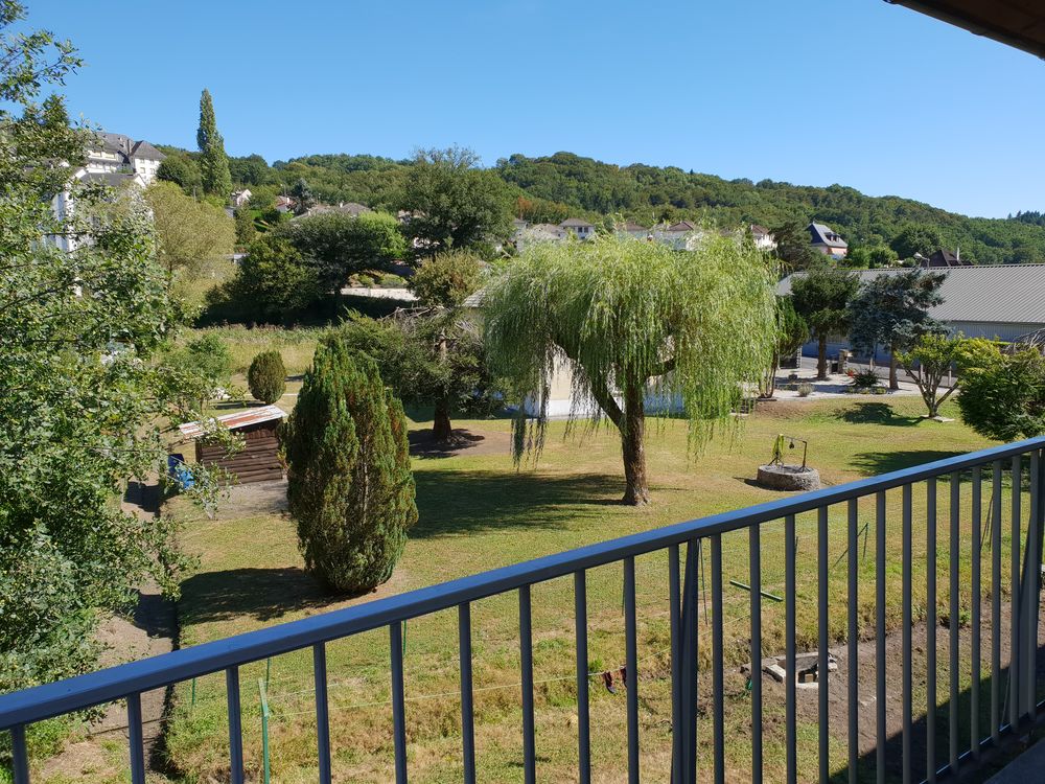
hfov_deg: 67.3
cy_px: 392
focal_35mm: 26
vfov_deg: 53.1
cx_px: 522
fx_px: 785
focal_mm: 4.3
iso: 50
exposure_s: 1/807
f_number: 2.4
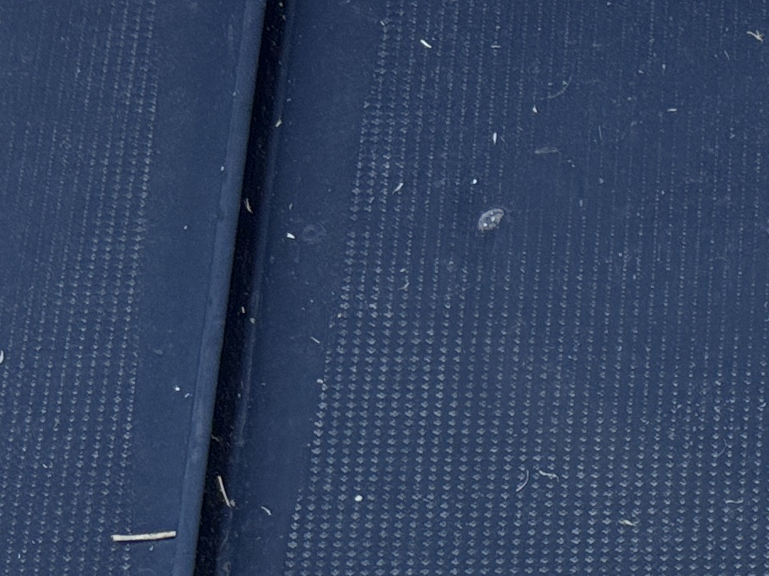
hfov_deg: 14.6
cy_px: 1187
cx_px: 1474
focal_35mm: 115
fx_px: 2555
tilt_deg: -62.1
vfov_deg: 11.5
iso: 50
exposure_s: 1/587
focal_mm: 5.96
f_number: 1.6
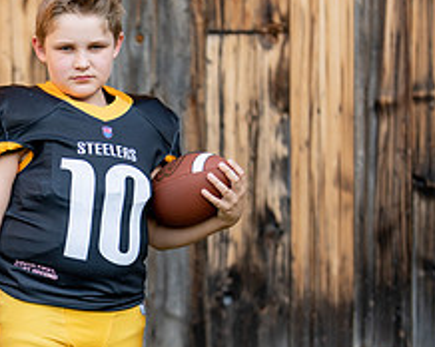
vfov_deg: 11.5
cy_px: 289
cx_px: 82
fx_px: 1724
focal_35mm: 134
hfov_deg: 14.3
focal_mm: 50
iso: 100
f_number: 1.2
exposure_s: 1/2000
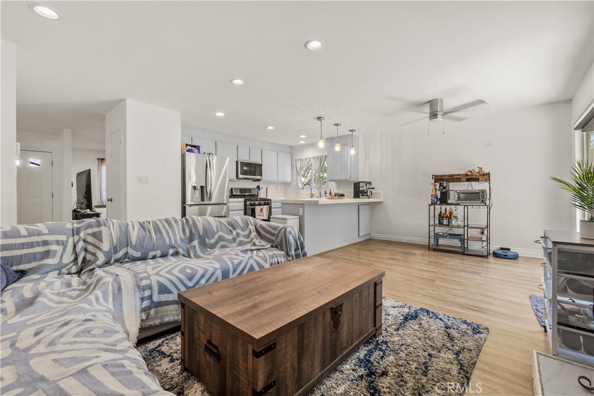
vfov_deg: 77.3
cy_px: 198
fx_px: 248
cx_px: 297
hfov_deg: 100.4
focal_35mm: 15
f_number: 8
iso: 400
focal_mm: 10
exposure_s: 1/5
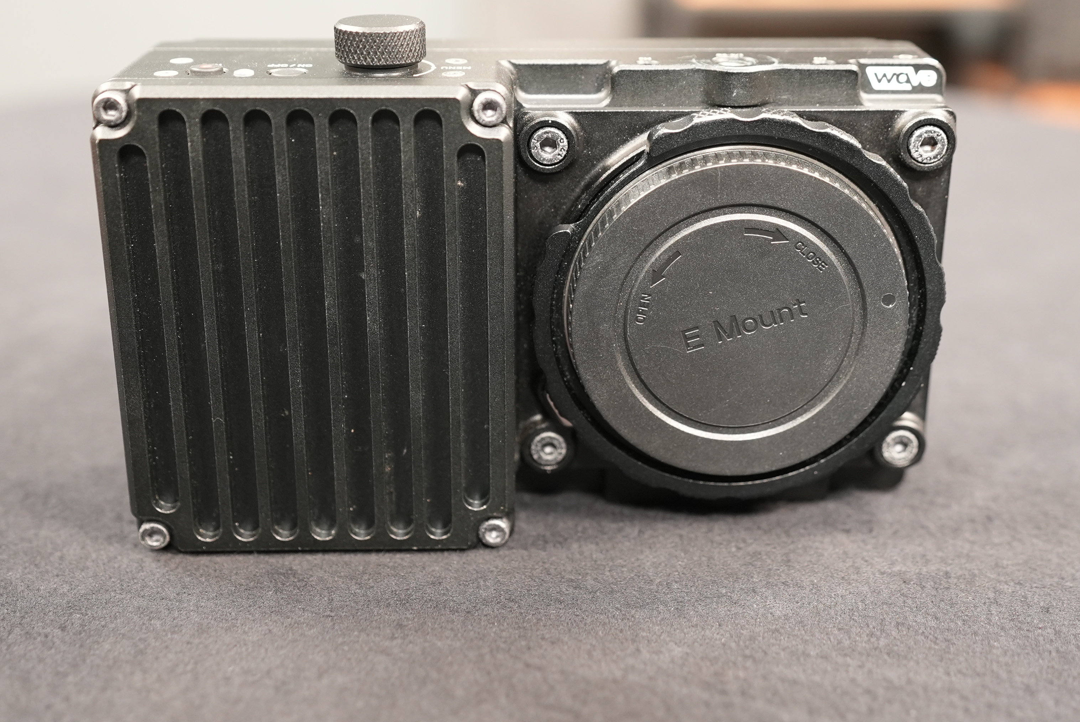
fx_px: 1471
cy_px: 234
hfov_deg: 40.3
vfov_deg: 27.4
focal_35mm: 49
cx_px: 550
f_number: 3.5
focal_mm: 35
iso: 2000
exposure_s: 1/40
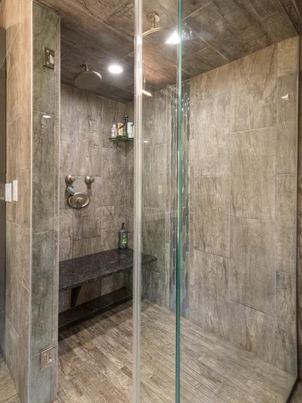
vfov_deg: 84.4
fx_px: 221
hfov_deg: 68.7
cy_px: 183
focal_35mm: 19
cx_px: 153
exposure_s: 1/6
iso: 320
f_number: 9
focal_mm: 17
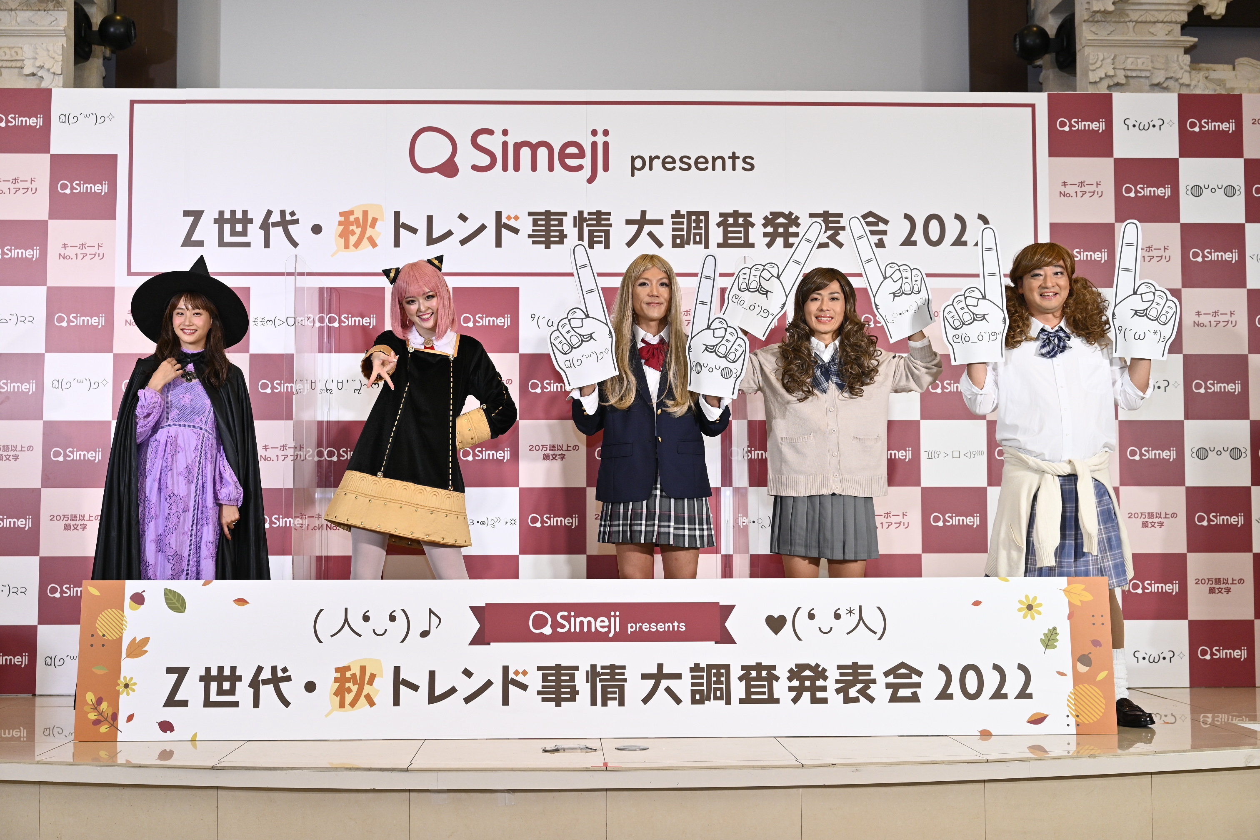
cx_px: 630
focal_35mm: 47
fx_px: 1645
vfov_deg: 28.6
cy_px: 420
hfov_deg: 41.9
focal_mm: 47
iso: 500
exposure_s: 1/200
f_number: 4
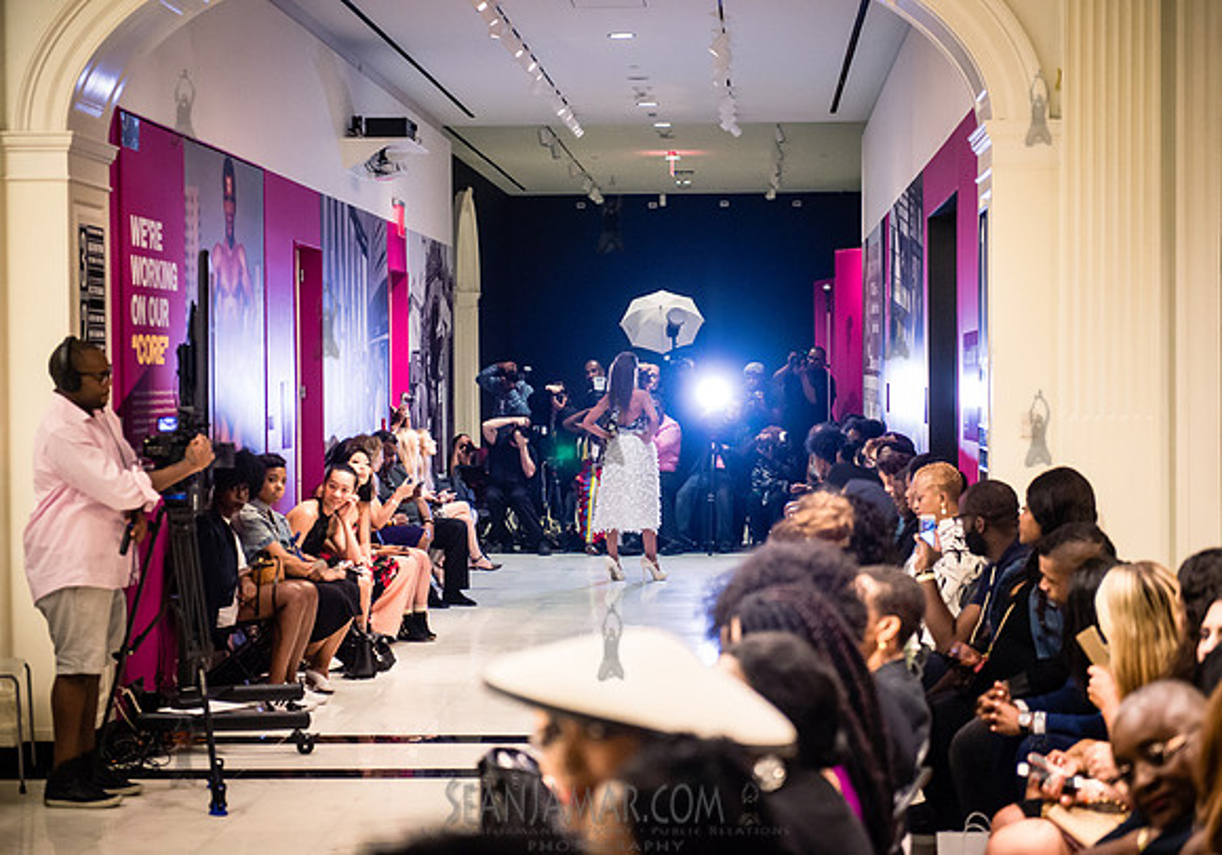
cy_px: 428
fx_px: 2495
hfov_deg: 27.5
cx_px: 642
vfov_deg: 19.5
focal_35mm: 72
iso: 5000
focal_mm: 70
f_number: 2.8
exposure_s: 1/200
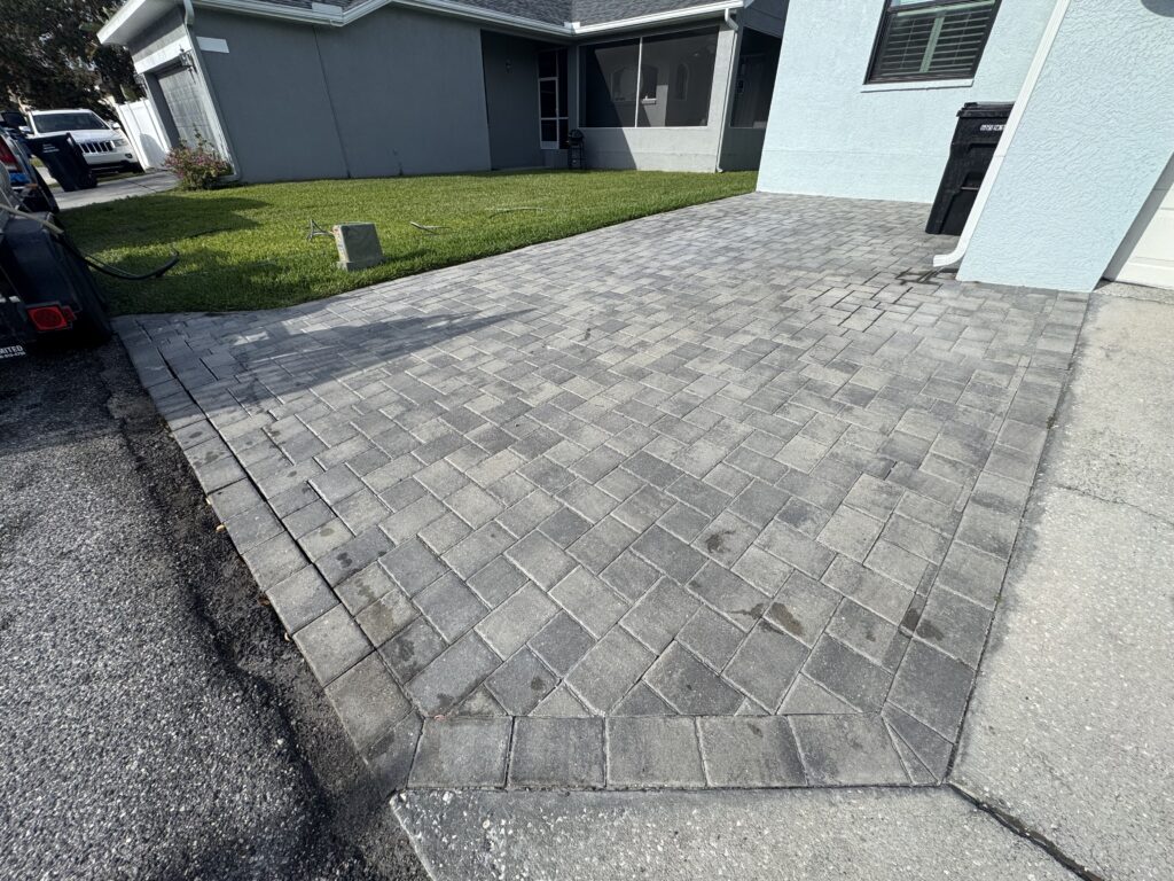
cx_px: 587
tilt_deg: -32.9
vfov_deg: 85.7
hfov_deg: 102.1
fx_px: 475
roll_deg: -0.6
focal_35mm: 14
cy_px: 440
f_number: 2.2
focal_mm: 2.22
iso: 50
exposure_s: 1/1449
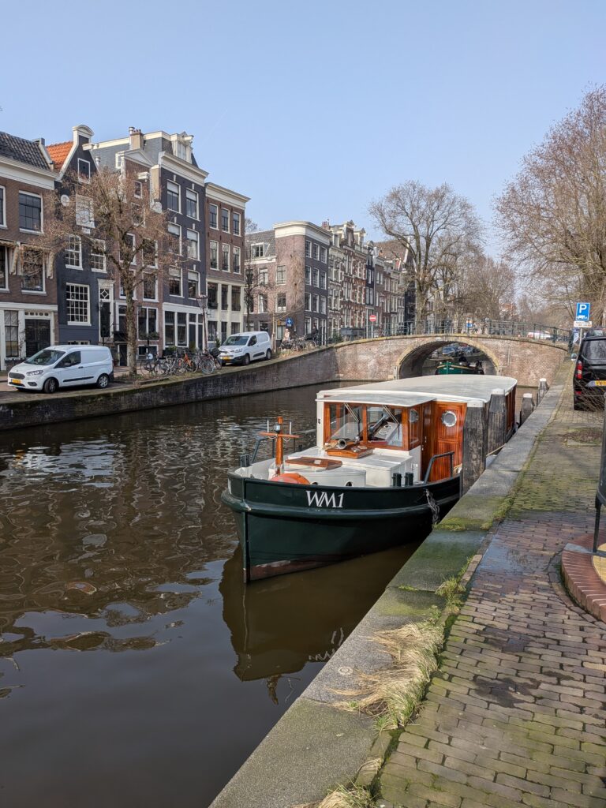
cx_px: 303
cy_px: 404
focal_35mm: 24
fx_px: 560
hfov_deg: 56.8
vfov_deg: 71.6
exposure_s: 1/7042
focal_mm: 4.53
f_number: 1.7
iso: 26
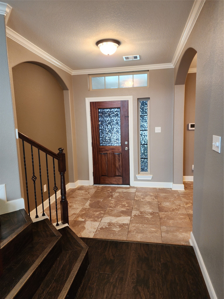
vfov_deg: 73.9
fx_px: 198
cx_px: 112
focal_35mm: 23
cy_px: 150
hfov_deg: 58.9
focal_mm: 6.4
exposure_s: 1/60
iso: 400
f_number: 1.8
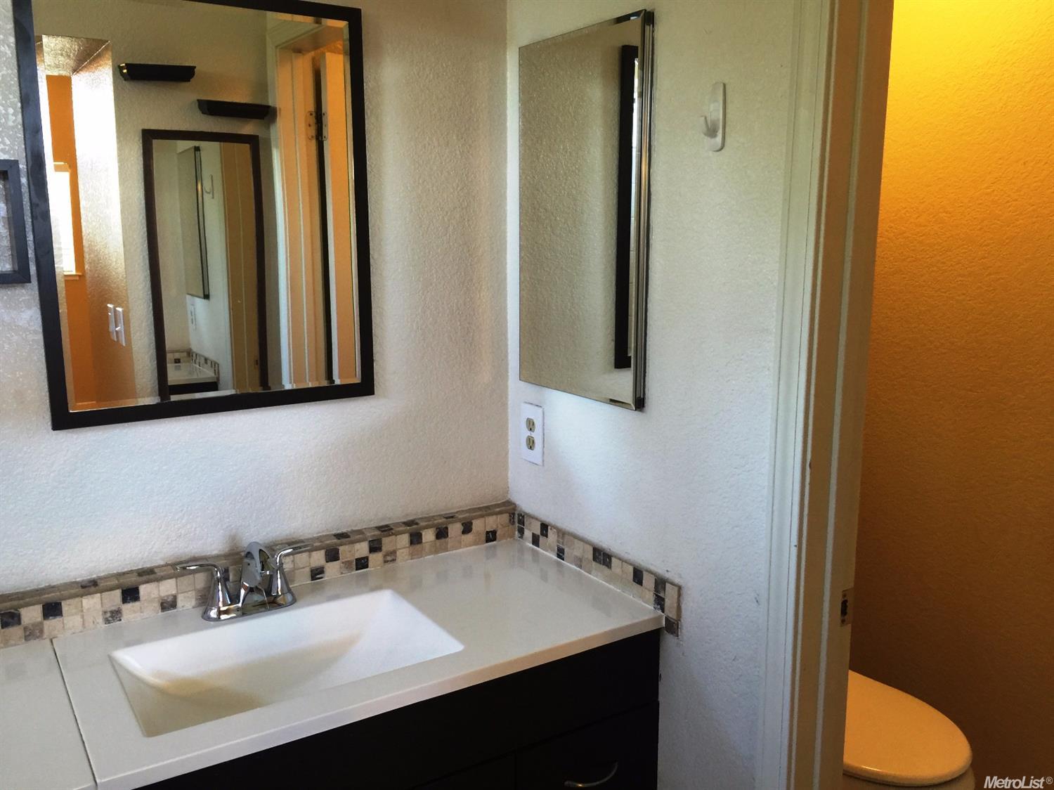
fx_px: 883
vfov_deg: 48.2
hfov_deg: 61.7
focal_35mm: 29
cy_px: 395
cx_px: 527
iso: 50
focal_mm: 4.15
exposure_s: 1/15
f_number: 2.2
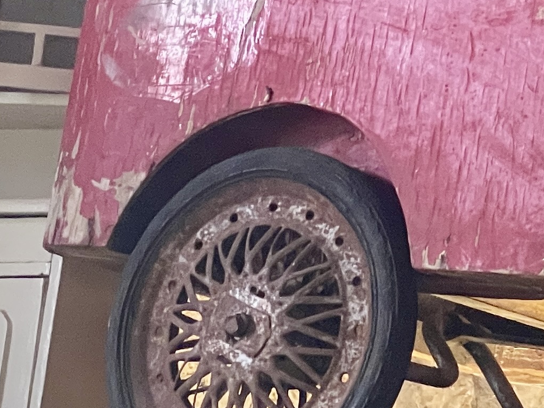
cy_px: 135
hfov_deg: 9.2
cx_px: 1030
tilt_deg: +9.7
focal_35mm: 205
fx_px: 3221
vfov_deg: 7.2
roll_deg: -4.5
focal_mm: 6
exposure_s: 1/60
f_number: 2
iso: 640
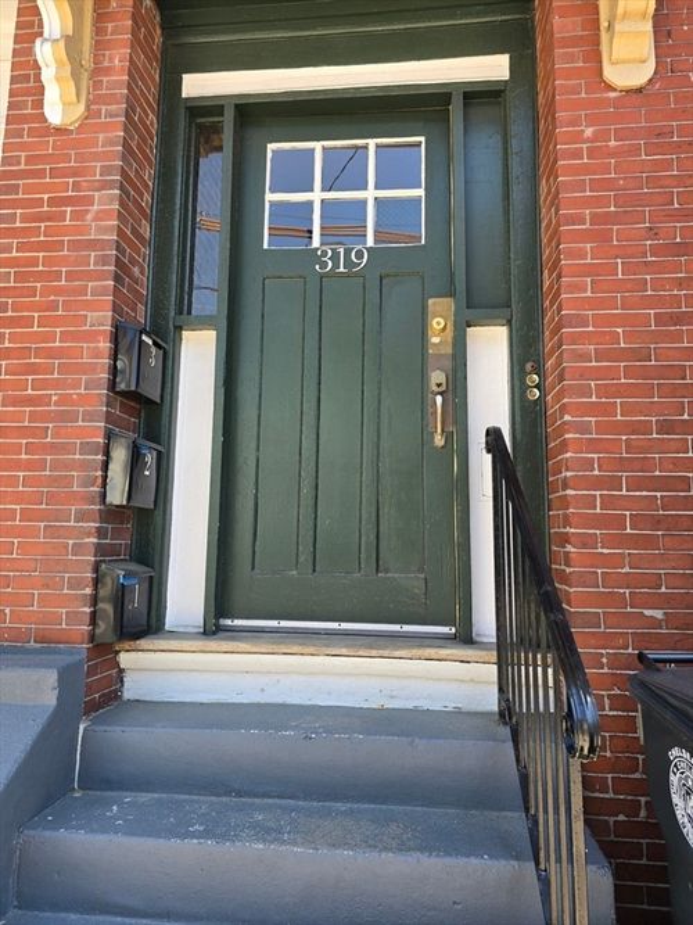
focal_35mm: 23
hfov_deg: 58.9
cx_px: 346
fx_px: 614
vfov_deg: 73.9
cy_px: 462
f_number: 1.7
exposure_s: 1/180
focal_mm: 6.3
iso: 25
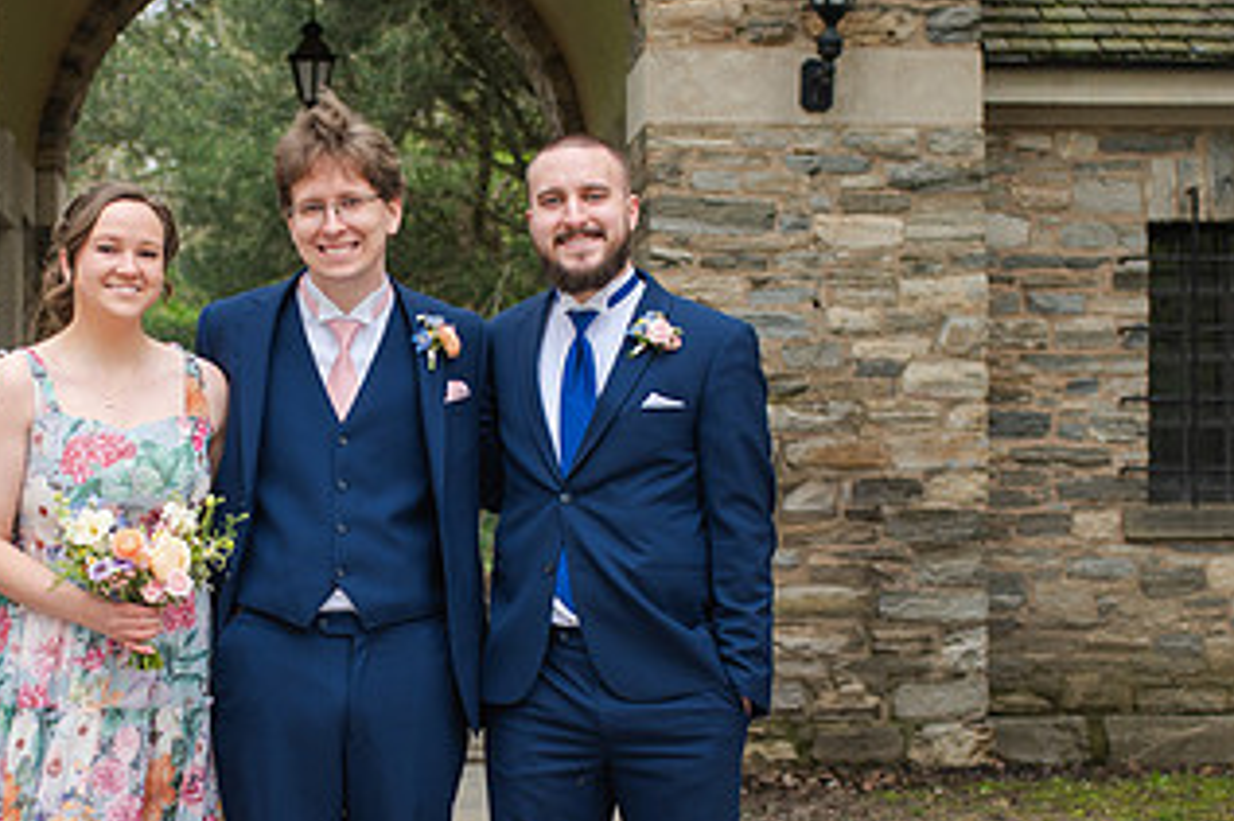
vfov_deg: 15.5
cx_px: 318
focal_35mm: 88
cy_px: 573
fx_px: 3015
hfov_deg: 22.9
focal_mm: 35
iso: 250
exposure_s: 1/320
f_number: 3.2
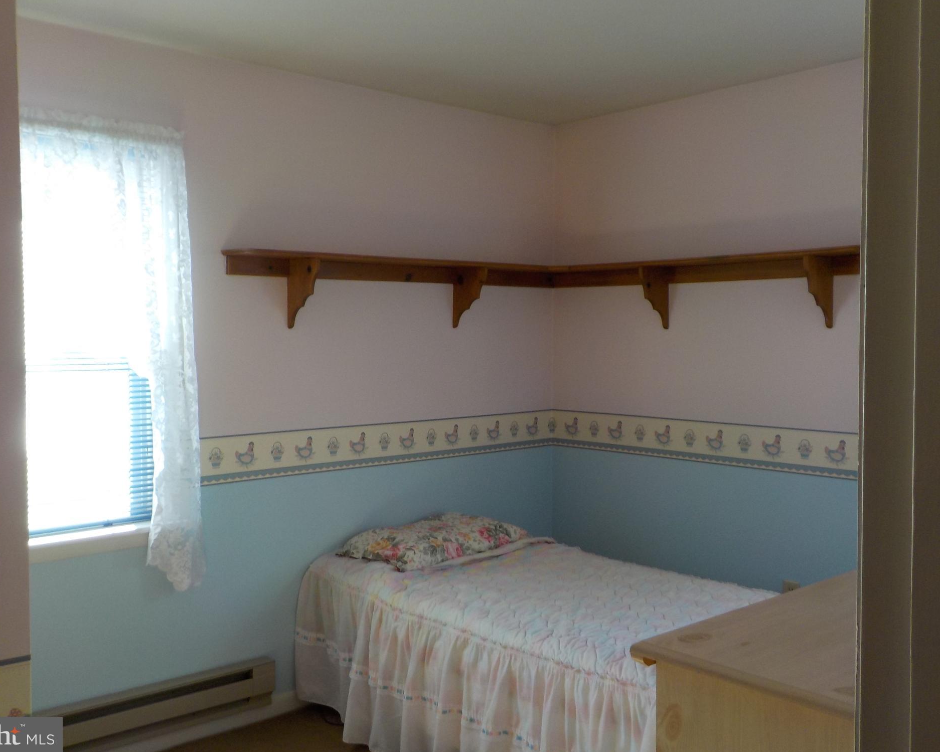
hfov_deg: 55.6
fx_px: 890
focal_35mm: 32
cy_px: 373
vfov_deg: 45.8
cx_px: 451
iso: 125
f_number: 3.3
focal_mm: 4.1
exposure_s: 1/60
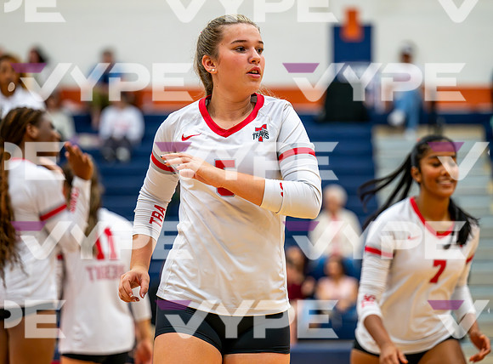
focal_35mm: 138
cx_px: 246
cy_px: 181
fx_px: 1952
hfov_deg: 14.4
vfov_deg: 10.6
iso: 2500
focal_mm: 125
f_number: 2.8
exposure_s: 1/800
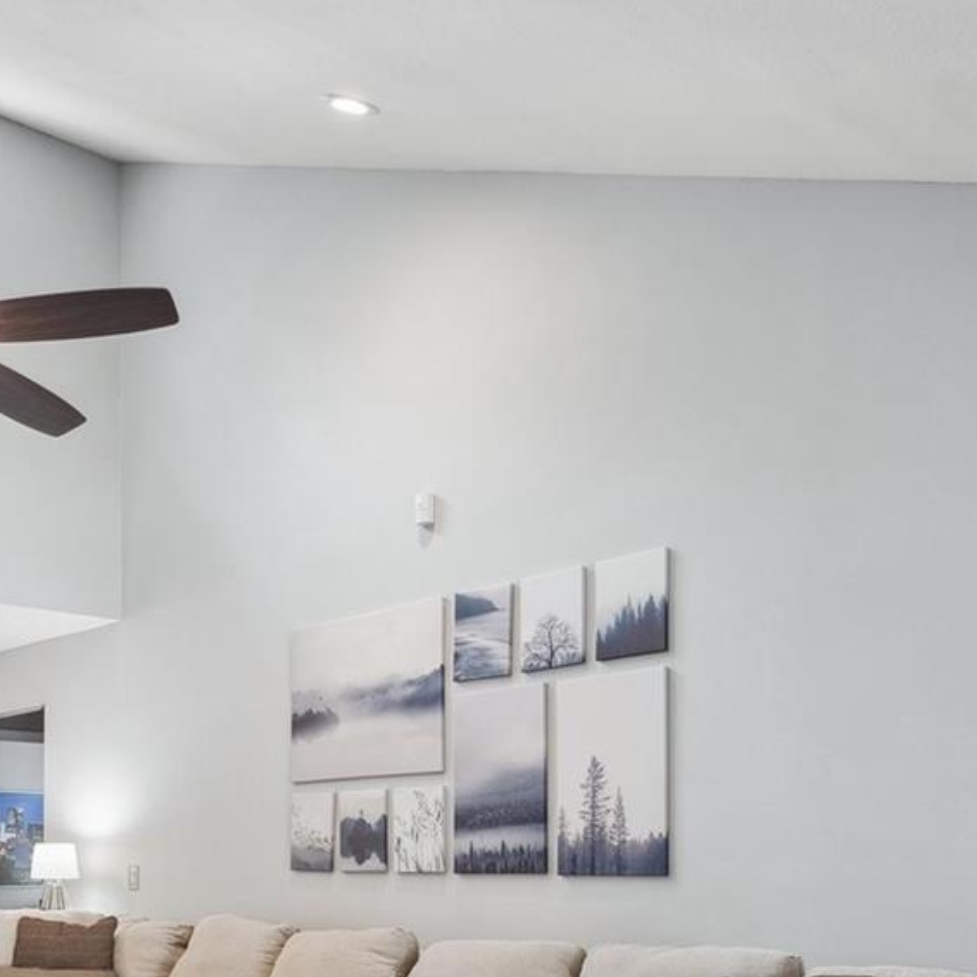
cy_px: 863
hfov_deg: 43.0
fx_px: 1150
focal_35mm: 36
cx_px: 140
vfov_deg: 42.6
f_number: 8
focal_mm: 15
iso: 400
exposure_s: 1/5
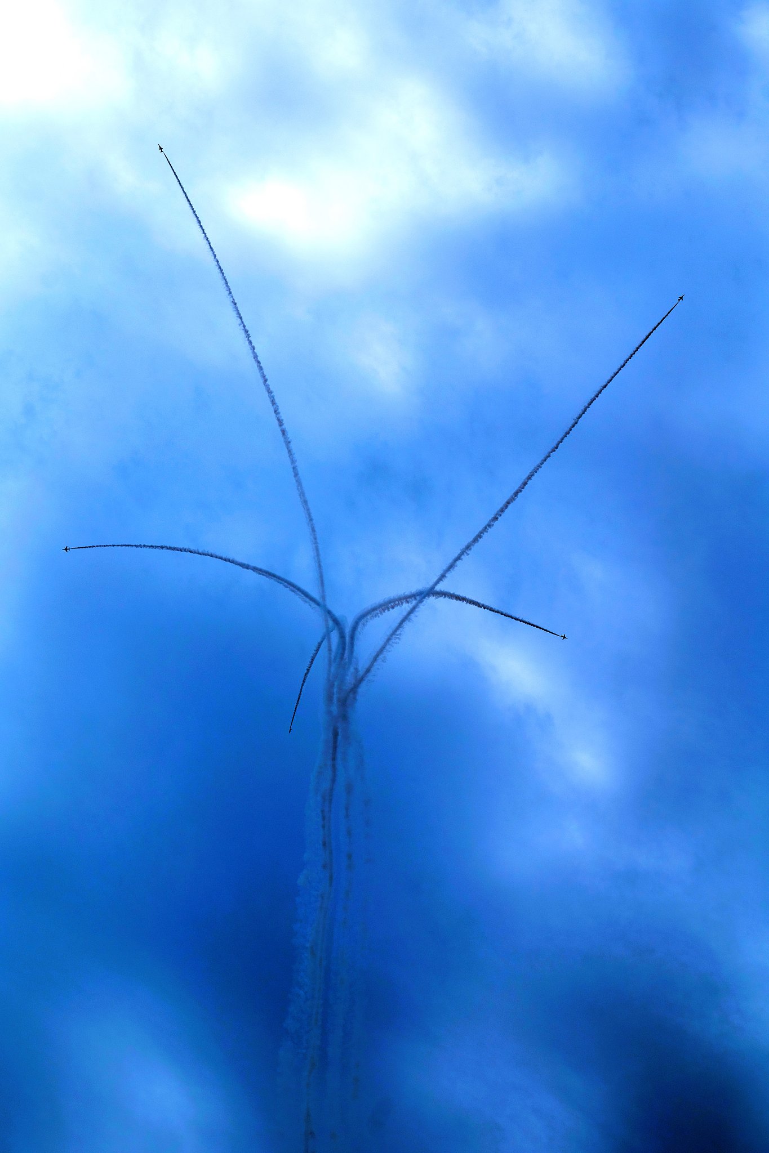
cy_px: 576
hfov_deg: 22.6
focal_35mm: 60
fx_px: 1923
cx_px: 384
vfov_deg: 33.4
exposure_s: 1/3200
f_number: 8
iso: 200
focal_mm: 60
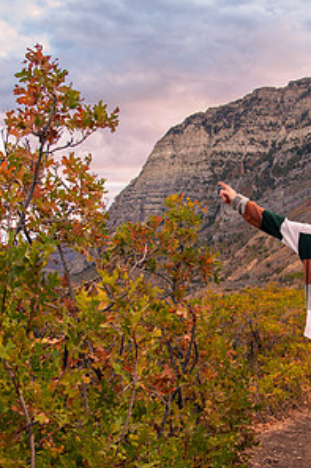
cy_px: 267
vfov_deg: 38.8
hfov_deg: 26.1
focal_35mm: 51
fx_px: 662
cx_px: 239
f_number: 5.6
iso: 1250
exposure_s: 1/125
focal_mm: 24
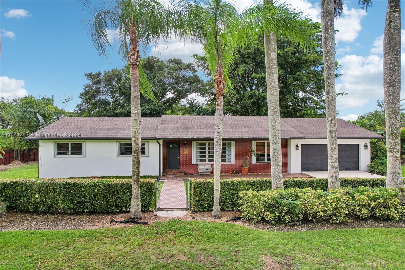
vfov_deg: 57.2
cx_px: 202
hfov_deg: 78.6
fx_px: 247
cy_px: 135
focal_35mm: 22
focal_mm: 8.4
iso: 110
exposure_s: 1/1000
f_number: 2.8
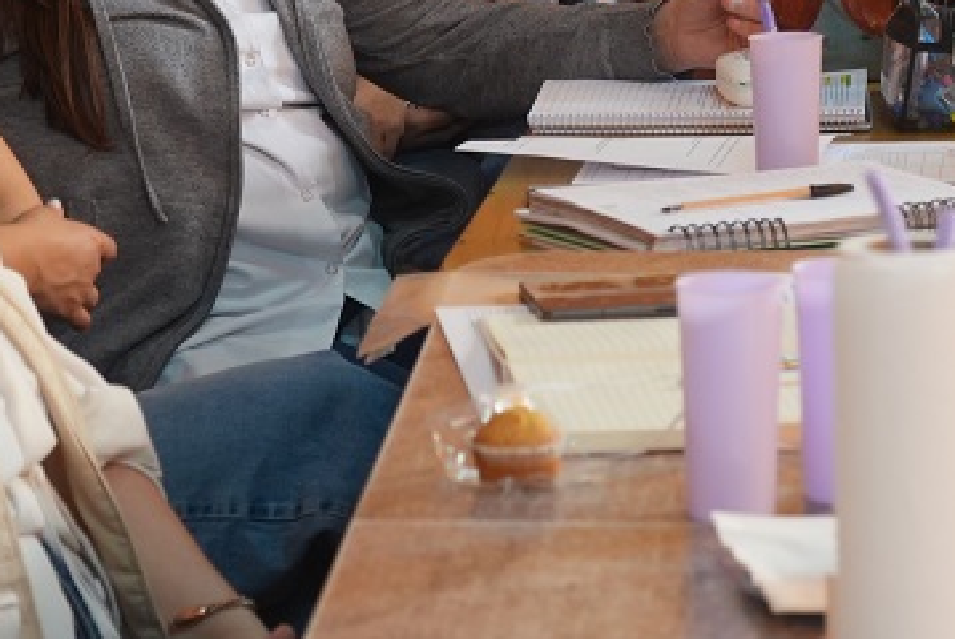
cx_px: 1000
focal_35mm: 167
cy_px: 11
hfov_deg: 12.1
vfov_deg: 8.2
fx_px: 4434
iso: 500
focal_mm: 50
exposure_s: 1/50
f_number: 4.5
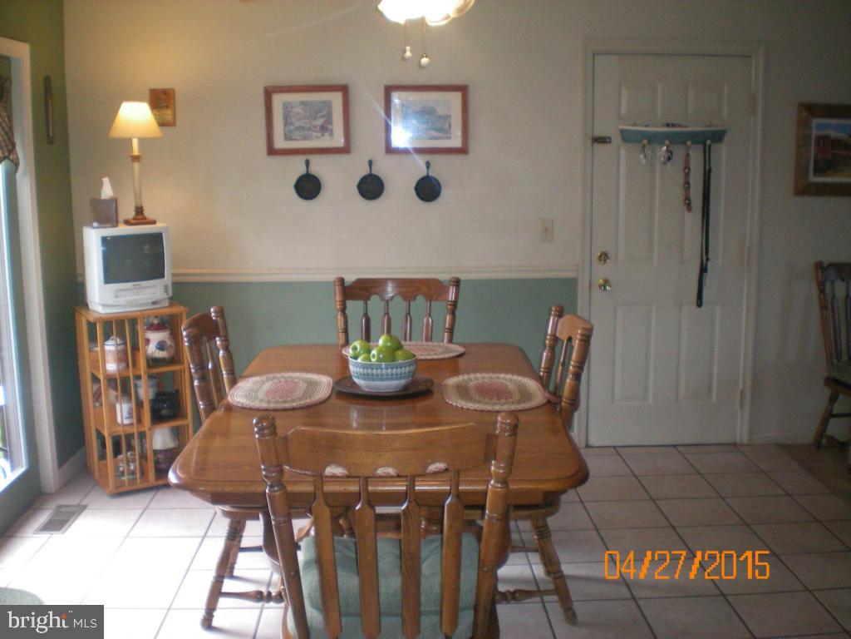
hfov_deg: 49.0
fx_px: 934
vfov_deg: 37.7
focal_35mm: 38
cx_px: 426
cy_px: 320
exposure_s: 1/60
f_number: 3.1
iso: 200
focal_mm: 6.3
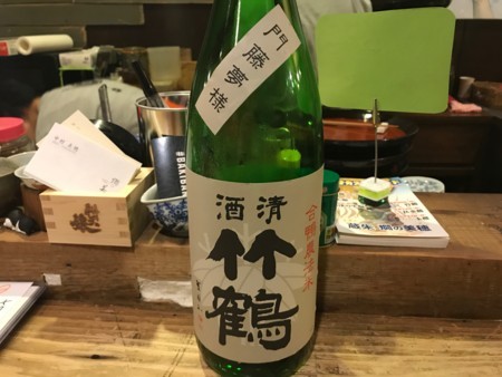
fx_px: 406
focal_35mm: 28
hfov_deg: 63.4
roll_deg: +0.0
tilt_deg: -22.7
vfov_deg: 49.8
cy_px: 188
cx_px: 251
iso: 100
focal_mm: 3.99
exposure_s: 1/9
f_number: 1.8
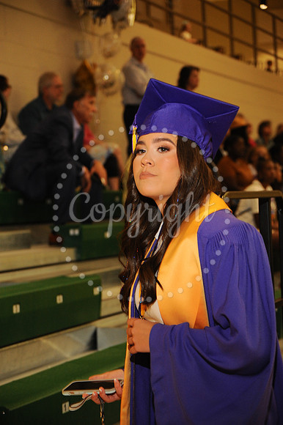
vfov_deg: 20.8
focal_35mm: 98
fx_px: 1157
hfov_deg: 13.9
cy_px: 212
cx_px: 142
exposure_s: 1/80
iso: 1600
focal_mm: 98
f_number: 5.6
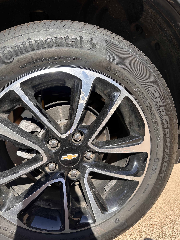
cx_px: 90
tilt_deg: -15.4
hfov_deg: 56.8
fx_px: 166
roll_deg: -1.5
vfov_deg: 71.6
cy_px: 120
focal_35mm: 24
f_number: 1.78
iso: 80
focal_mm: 6.86
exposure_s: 1/1562
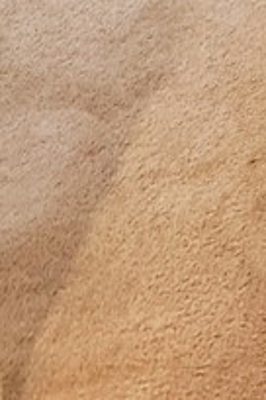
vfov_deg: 17.2
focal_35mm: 73
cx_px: 595
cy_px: -457
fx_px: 809
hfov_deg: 14.2
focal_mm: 2.22
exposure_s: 1/60
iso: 320
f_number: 2.2
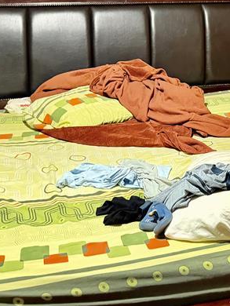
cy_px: 33
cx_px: 219
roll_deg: -1.2
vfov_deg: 29.5
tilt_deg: -7.6
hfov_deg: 22.6
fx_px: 558
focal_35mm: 63
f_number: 1.78
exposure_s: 1/30
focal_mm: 6.76
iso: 1250
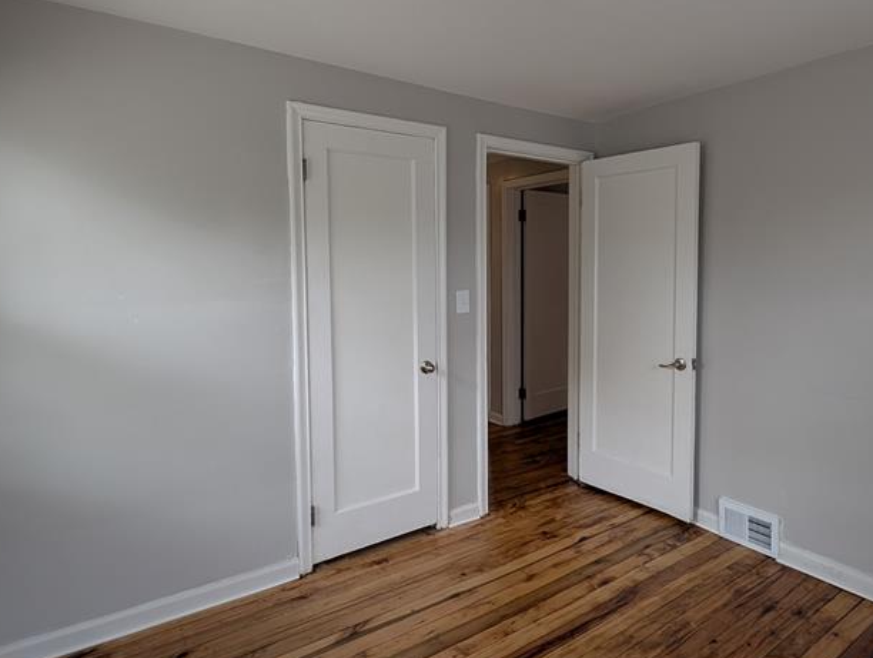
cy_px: 290
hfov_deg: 81.1
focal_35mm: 20
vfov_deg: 65.9
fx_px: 505
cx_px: 501
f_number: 1.95
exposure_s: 1/125
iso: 38
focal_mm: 2.23
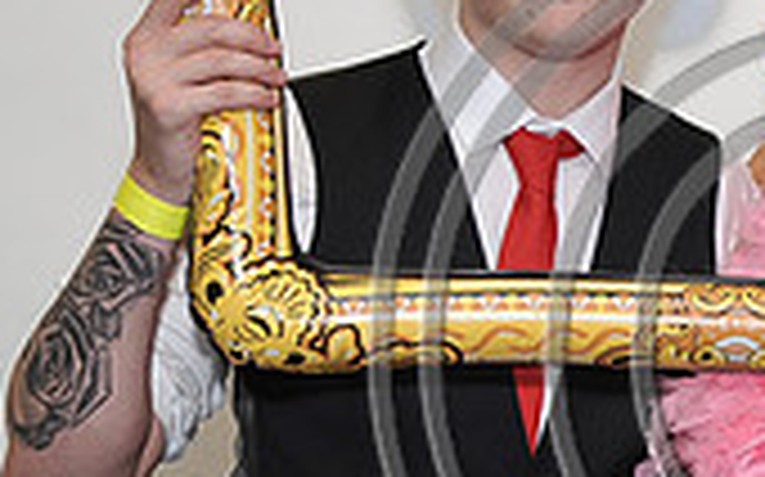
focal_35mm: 146
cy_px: 342
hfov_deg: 14.0
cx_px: 832
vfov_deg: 9.0
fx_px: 3042
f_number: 6.3
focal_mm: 42
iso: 800
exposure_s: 1/60
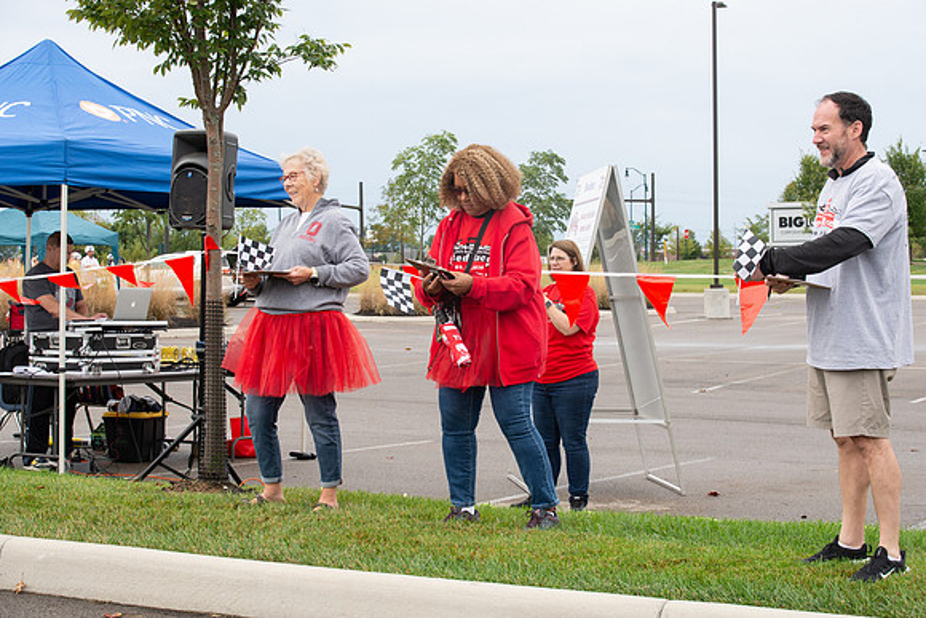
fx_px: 1801
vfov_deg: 19.5
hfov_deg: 28.8
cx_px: 463
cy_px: 309
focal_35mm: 70
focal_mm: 70
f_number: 10
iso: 640
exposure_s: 1/200
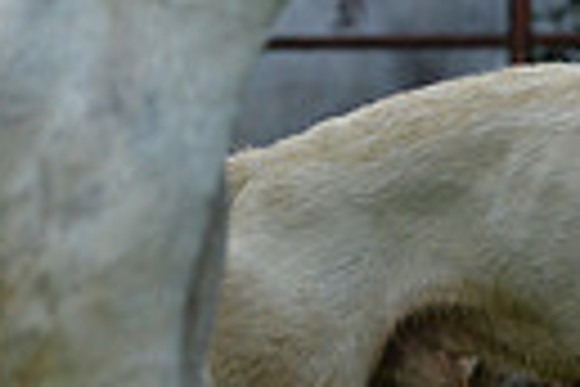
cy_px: 320
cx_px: 1097
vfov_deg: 2.4
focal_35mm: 583
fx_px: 9392
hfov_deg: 3.5
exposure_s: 1/1250
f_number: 5
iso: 1600
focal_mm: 130
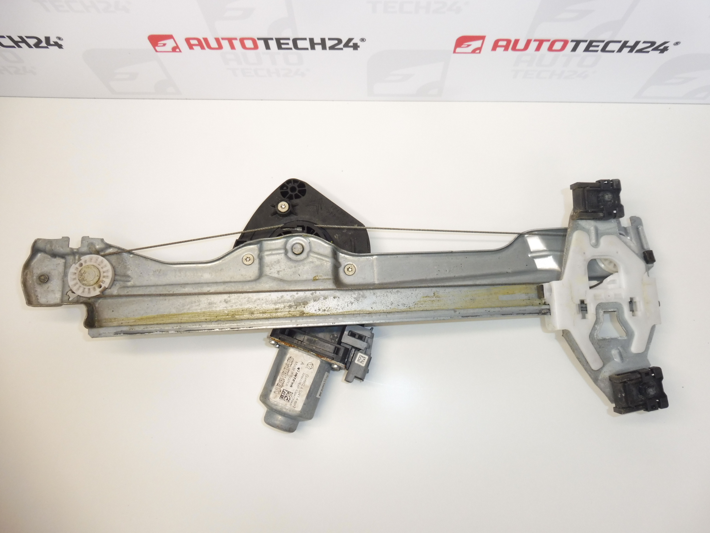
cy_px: 266
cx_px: 355
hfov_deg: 71.6
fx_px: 492
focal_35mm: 24
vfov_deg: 56.8
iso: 200
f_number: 3.5
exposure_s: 1/80
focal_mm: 4.3
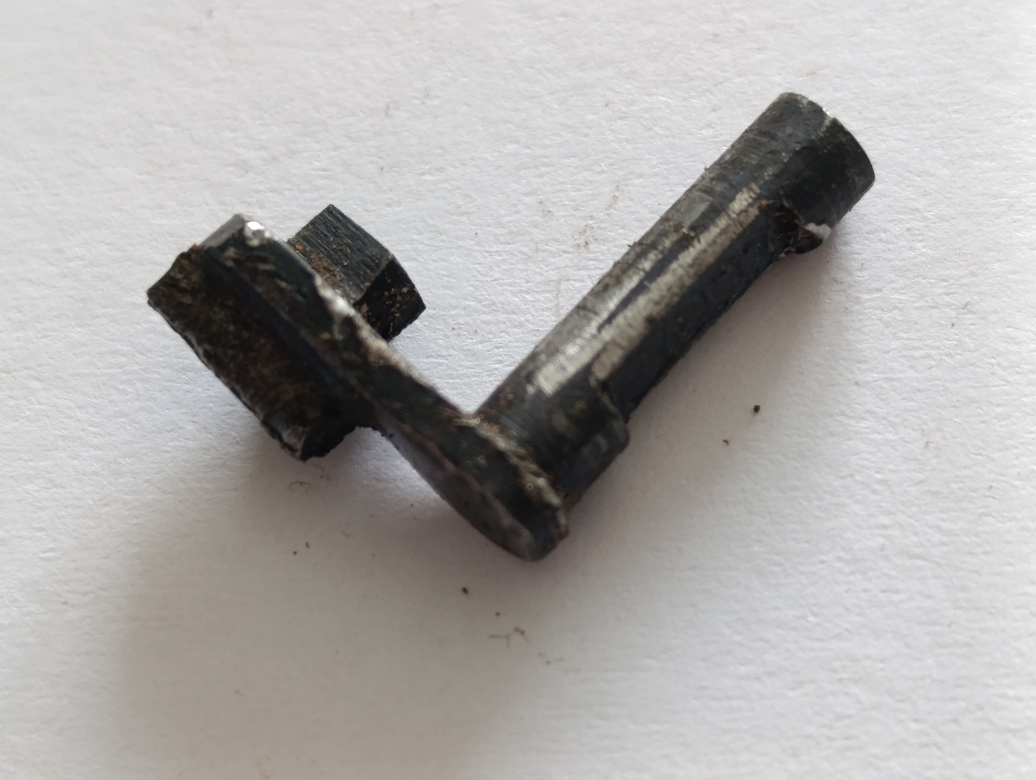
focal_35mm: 92
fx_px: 2757
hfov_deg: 21.3
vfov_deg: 16.1
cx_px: 518
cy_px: 390
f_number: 1.6
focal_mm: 6.14
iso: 400
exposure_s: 1/100
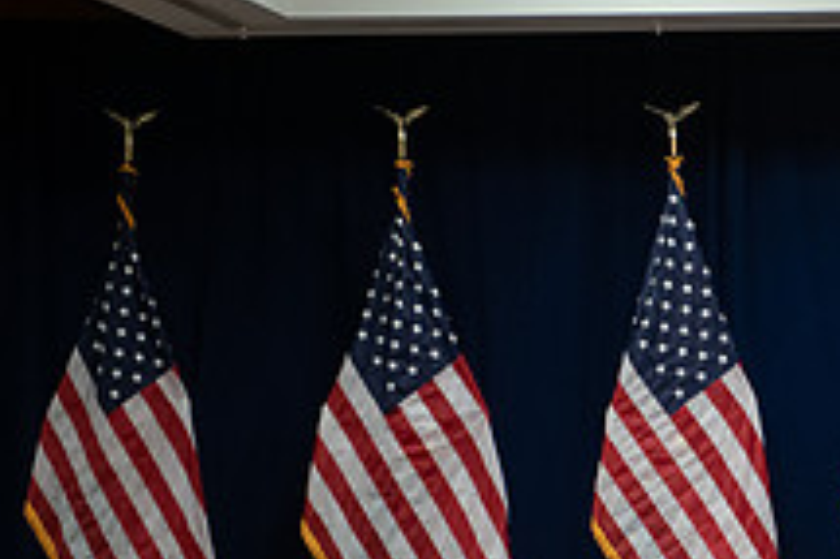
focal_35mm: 189
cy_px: 655
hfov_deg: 10.6
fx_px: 4407
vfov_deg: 7.2
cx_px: 1086
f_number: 3.2
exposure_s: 1/200
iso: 2500
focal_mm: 70
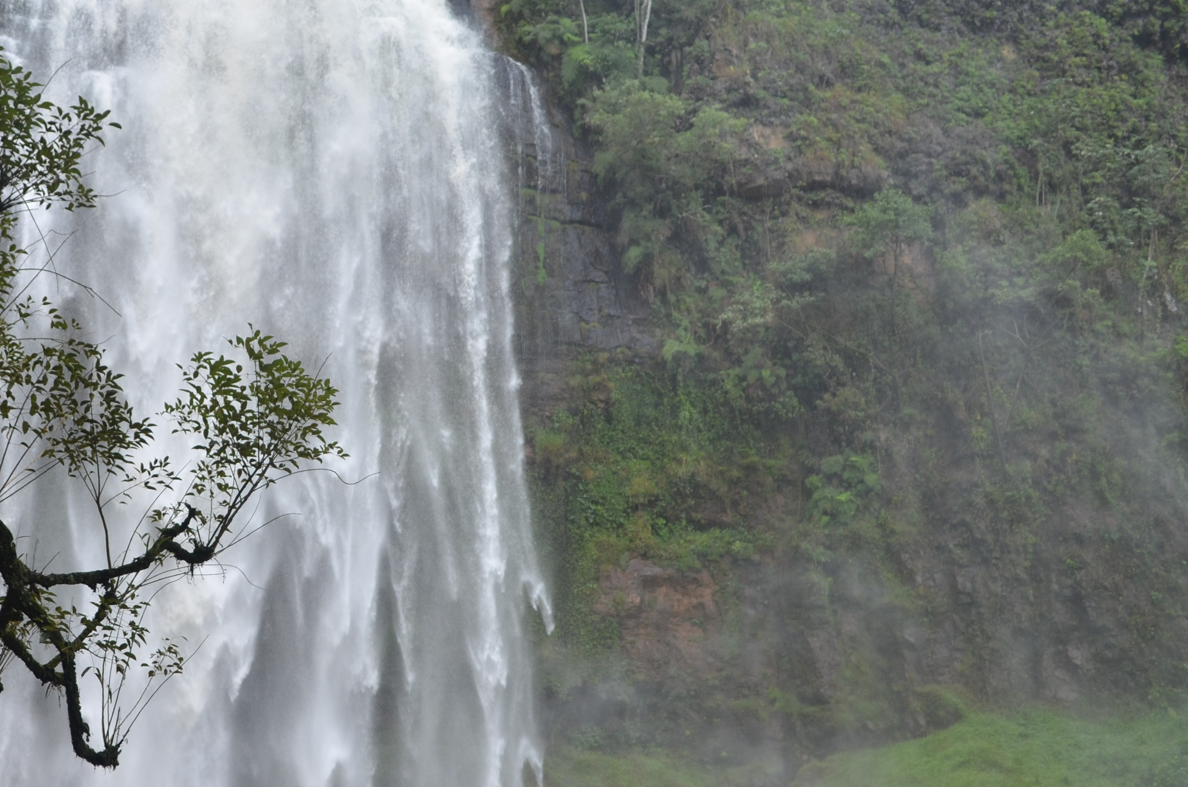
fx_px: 1548
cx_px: 292
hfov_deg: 40.8
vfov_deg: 28.5
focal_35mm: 47
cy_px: 471
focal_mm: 18
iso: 100
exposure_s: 1/250
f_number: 4
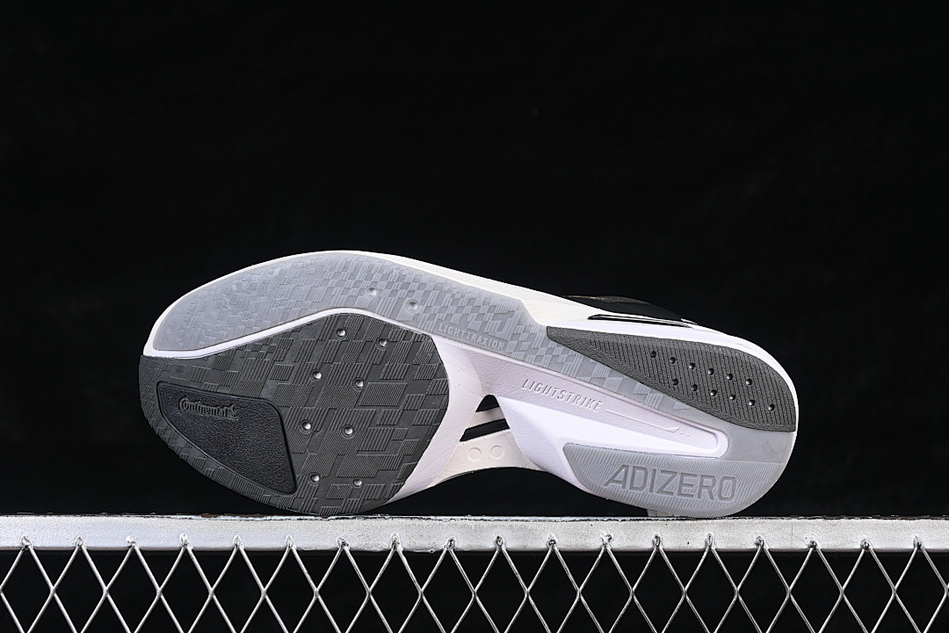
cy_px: 316
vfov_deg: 18.2
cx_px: 474
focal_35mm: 75
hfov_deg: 27.0
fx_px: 1977
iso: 160
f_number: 6.3
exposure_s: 1/60
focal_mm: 50
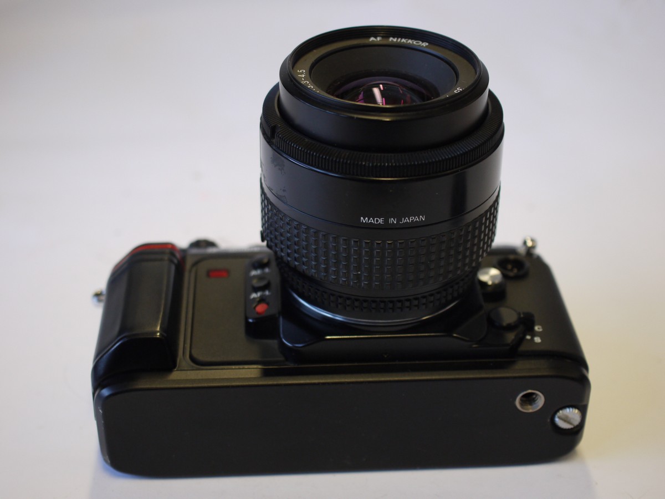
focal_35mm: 60
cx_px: 332
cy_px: 250
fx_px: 1153
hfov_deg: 32.2
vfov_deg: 24.4
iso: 400
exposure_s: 1/125
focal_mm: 30
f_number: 3.5
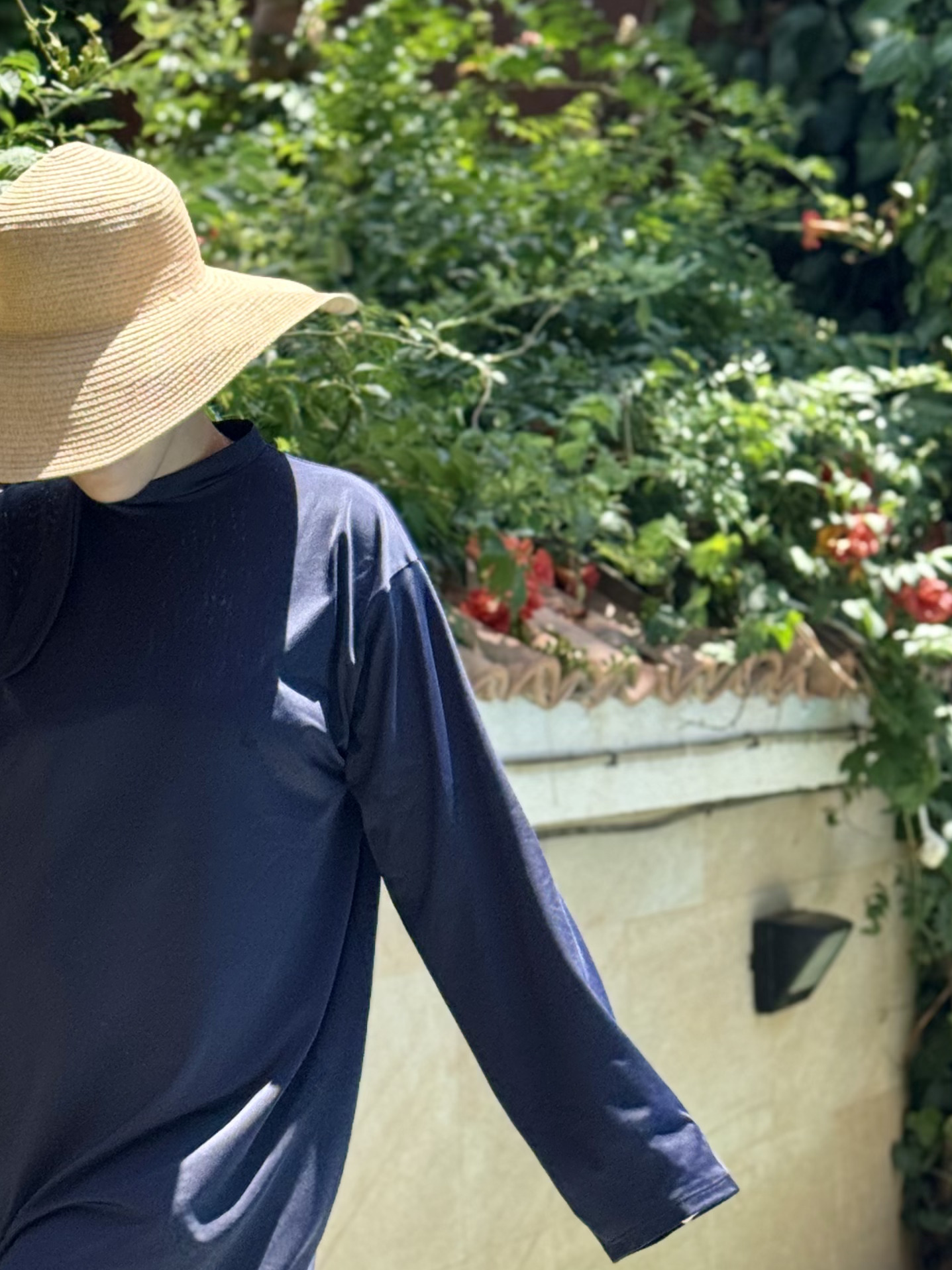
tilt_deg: -4.8
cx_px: 122
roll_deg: +1.2
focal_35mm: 101
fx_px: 3704
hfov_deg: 14.5
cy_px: 1008
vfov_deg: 19.3
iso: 64
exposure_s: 1/1312
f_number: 1.78
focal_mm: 6.76
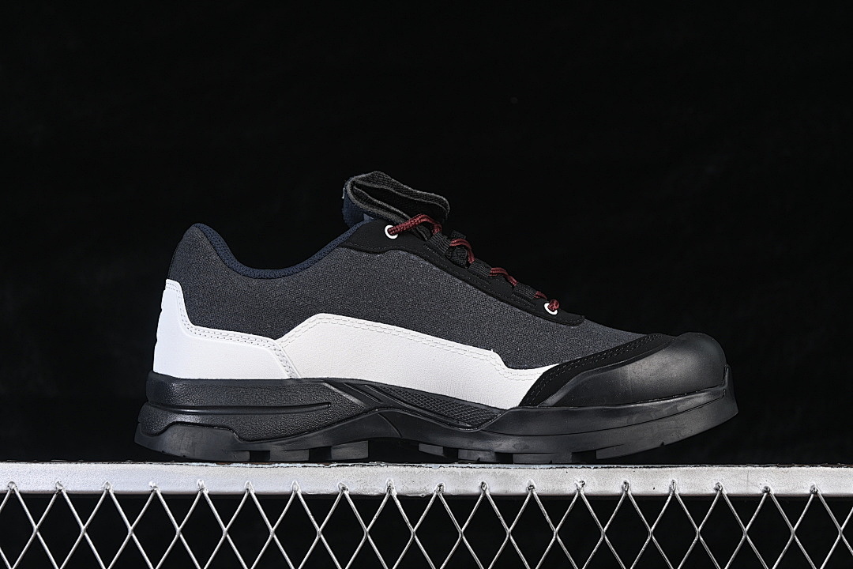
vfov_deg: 18.2
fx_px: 1777
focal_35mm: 75
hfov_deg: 27.0
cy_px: 284
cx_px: 426
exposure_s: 1/50
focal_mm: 50
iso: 160
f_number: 6.3
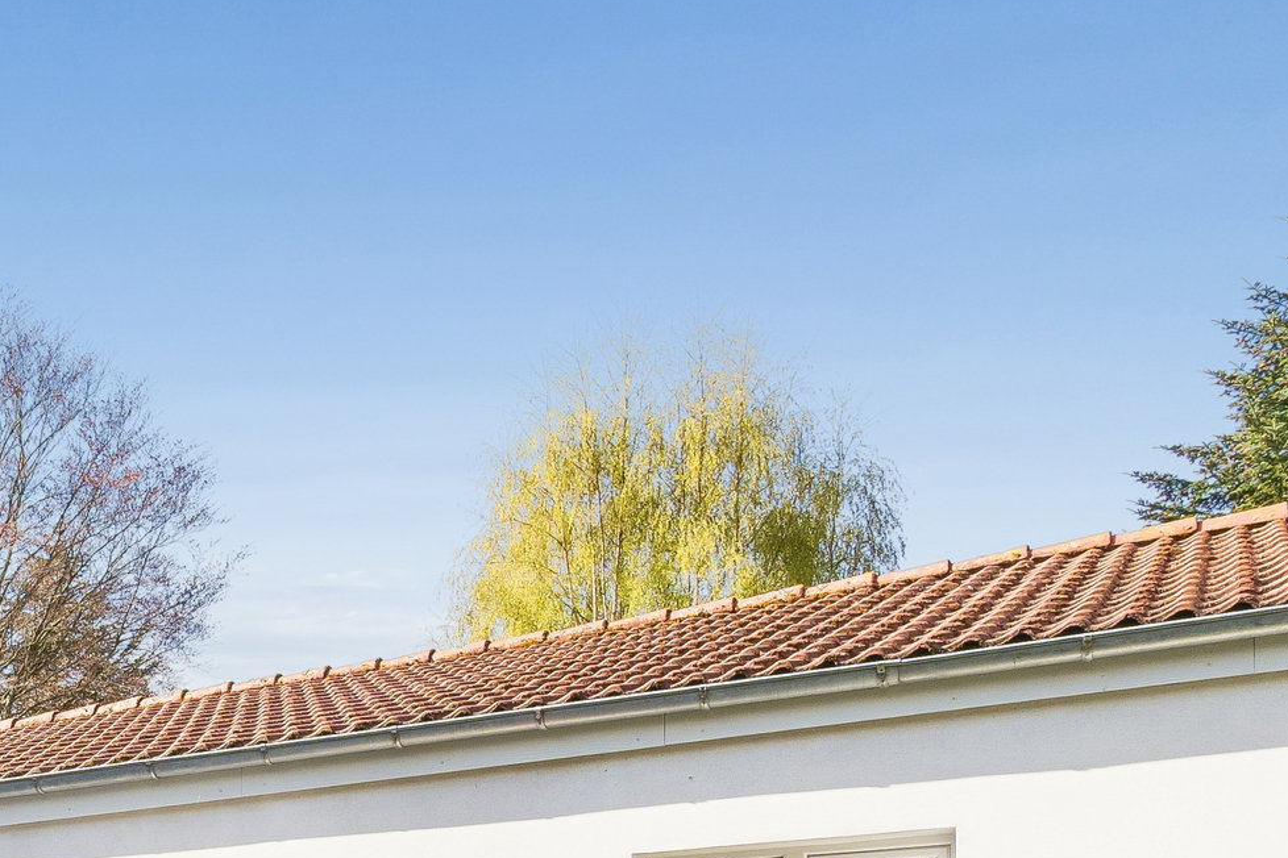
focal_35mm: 46
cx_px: -227
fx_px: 1646
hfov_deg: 34.8
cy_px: 1066
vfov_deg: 25.7
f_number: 8
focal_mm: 10
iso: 200
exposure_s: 1/160
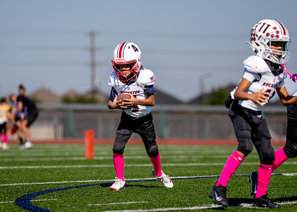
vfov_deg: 5.9
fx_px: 2044
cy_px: 114
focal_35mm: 242
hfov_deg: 8.3
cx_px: 153
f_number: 2.8
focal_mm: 178
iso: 250
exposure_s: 1/6400
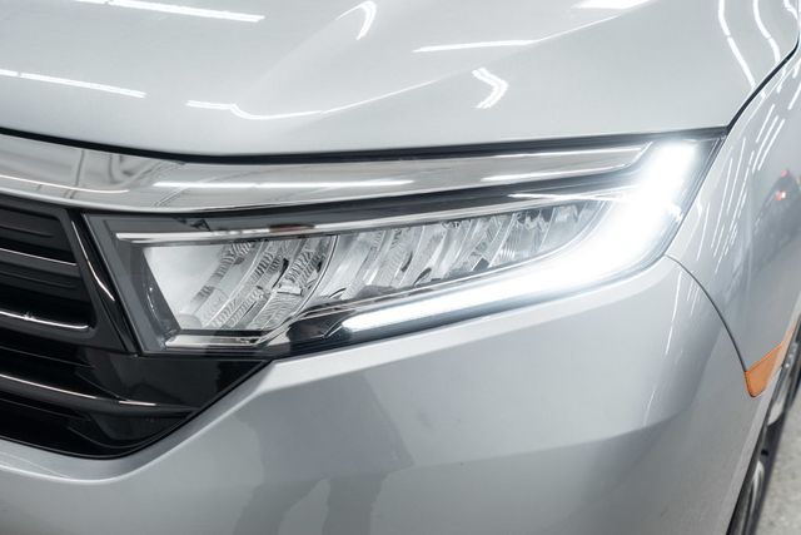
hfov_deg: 46.4
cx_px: 400
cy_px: 268
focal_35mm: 42
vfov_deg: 31.9
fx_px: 935
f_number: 3.2
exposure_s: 1/40
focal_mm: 28
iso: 200
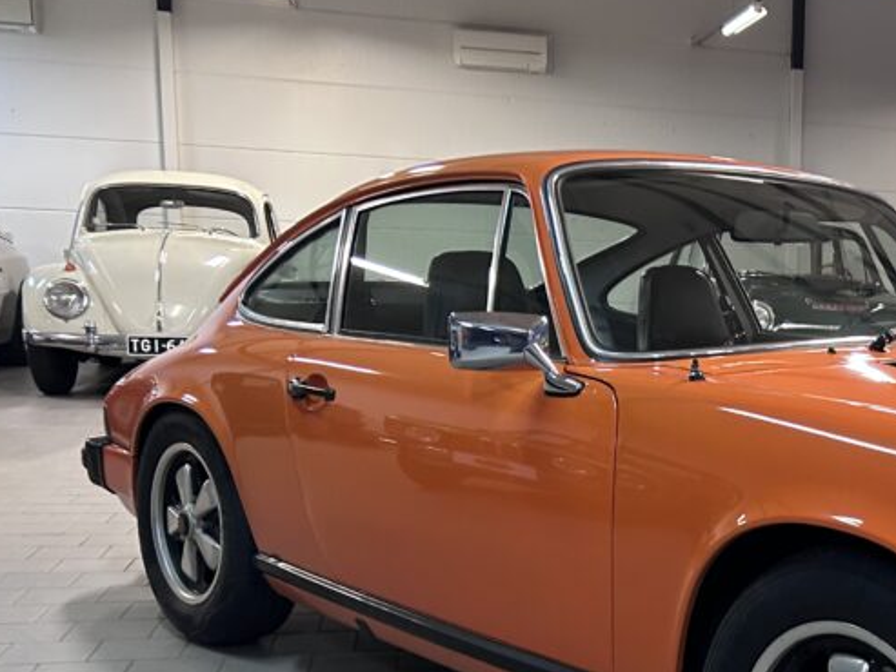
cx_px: 880
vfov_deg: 26.7
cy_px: 499
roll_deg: -3.3
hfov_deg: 32.8
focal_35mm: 54
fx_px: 1398
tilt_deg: -10.9
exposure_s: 1/50
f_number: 1.5
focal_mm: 5.7
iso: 250
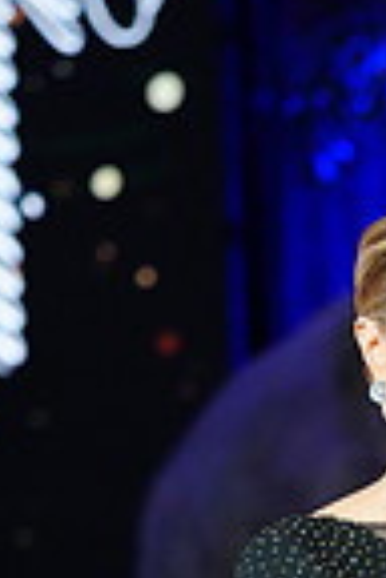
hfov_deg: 2.5
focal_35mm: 555
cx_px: 553
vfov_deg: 3.7
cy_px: 1040
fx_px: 8926
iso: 4000
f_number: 4
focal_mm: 138
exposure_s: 1/250
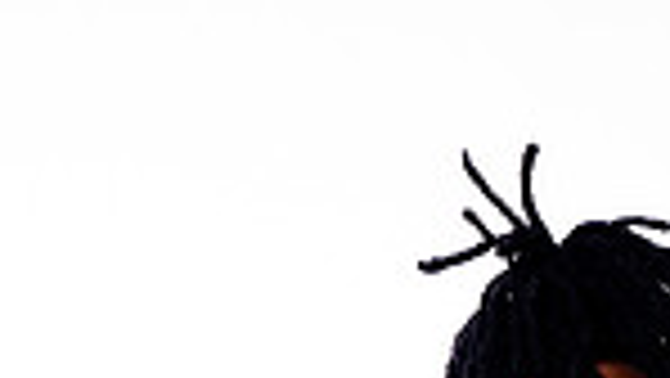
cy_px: 868
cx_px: 639
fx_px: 3768
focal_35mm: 212
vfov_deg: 5.6
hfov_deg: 10.1
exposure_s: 1/250
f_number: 8
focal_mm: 67
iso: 400
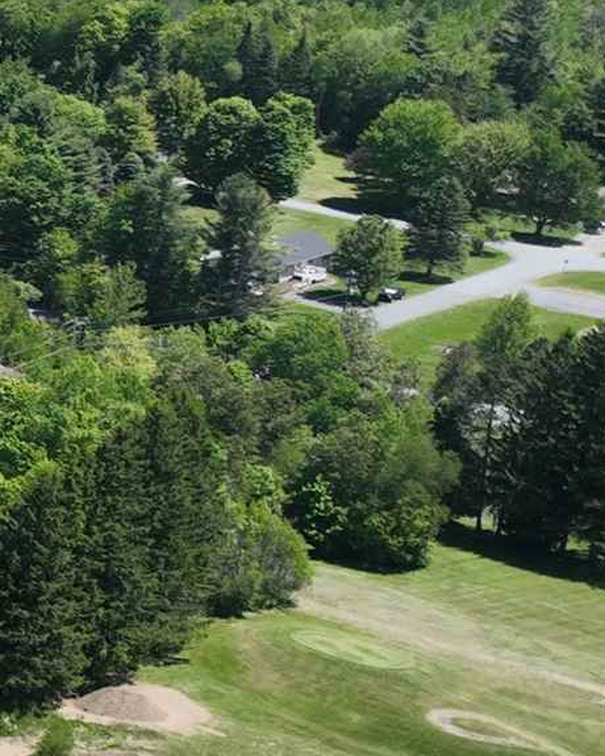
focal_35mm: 125
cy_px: 417
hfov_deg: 9.3
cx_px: -1326
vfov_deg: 15.4
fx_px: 2798
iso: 120
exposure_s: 1/1600
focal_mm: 12.29
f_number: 2.8
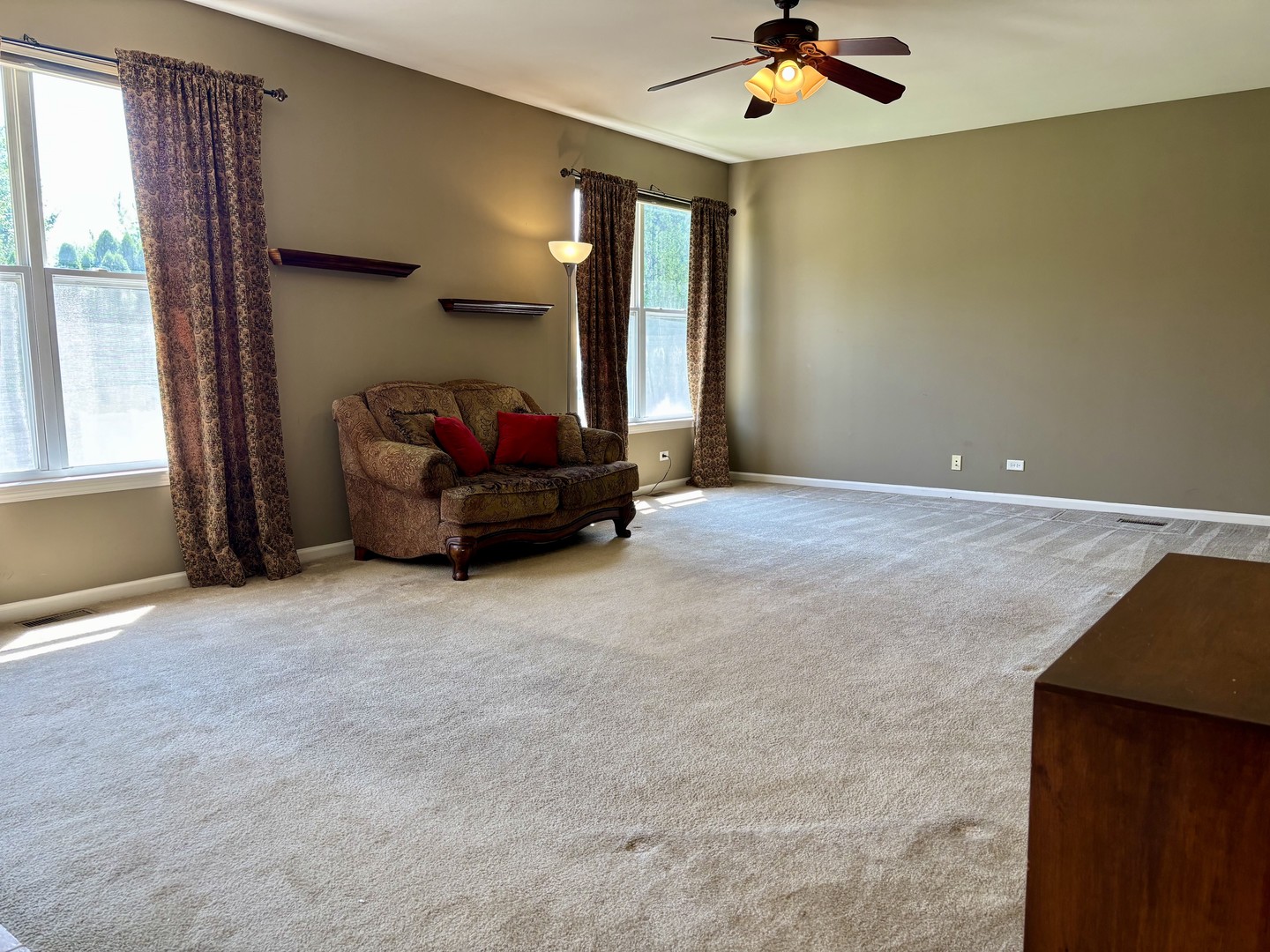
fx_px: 954
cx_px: 635
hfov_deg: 67.3
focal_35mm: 26
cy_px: 476
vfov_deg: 53.1
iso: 80
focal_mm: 5.96
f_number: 1.6
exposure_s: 1/120
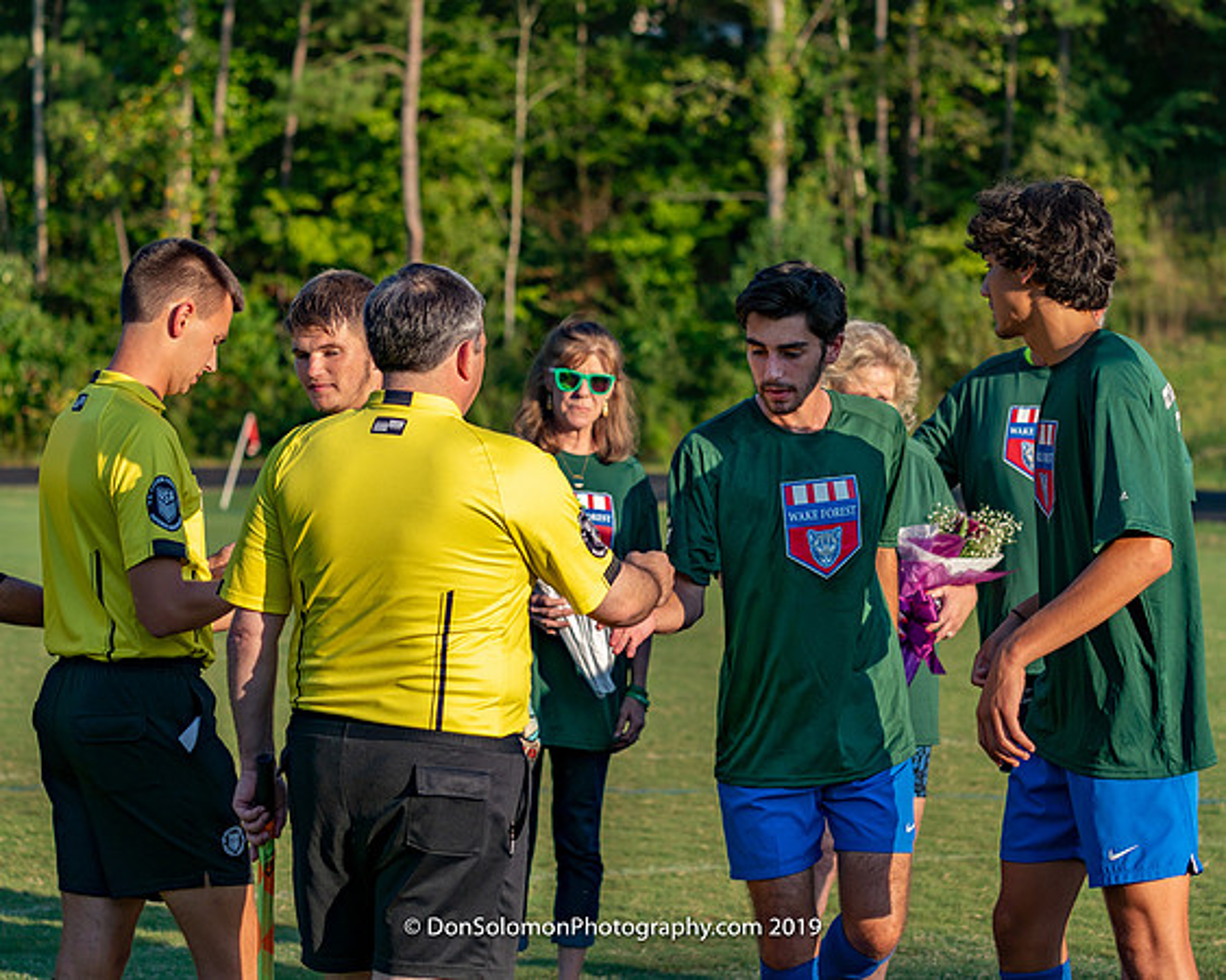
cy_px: 448
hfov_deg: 15.7
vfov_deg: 12.6
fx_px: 4437
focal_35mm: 122
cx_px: 629
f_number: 4.5
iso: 100
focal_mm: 100
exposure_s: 1/1000
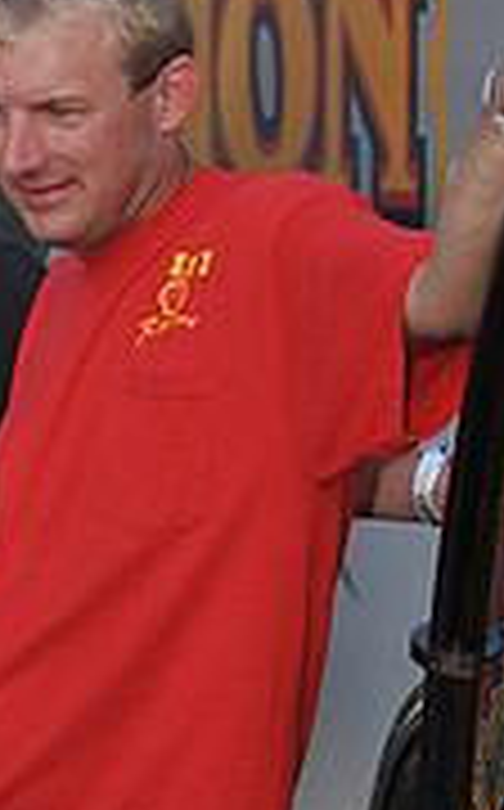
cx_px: -162
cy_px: 410
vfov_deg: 4.7
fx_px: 9789
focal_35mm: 444
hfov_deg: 2.9
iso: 500
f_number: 10
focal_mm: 135
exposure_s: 1/250
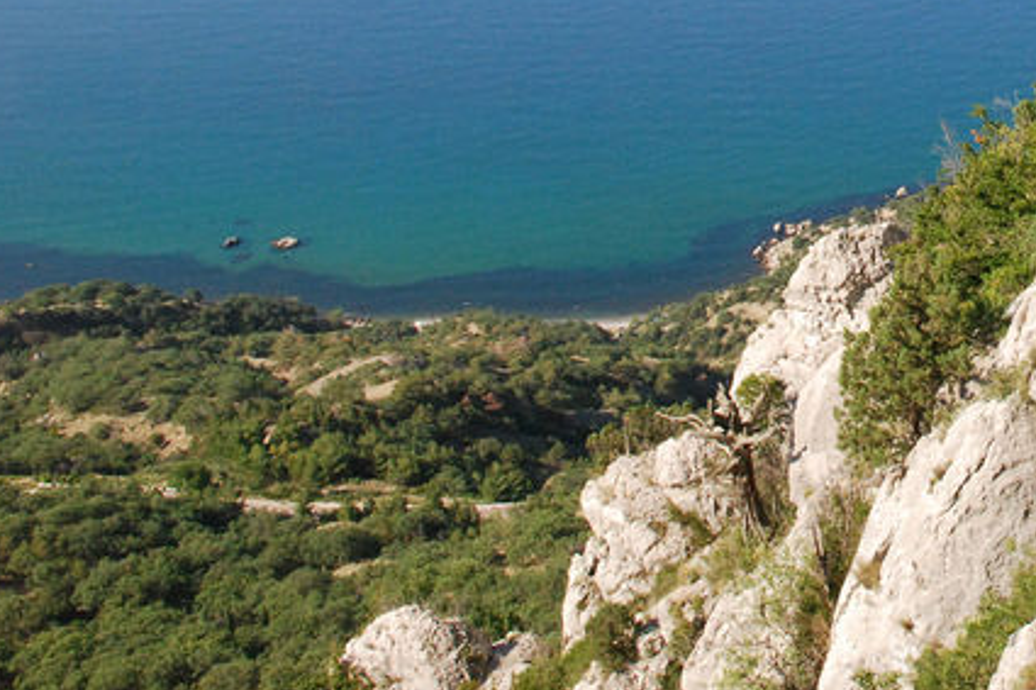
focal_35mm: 70
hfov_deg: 27.4
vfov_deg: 18.9
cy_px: 2
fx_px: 2014
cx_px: 1004
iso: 1000
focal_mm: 22
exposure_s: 1/640
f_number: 11
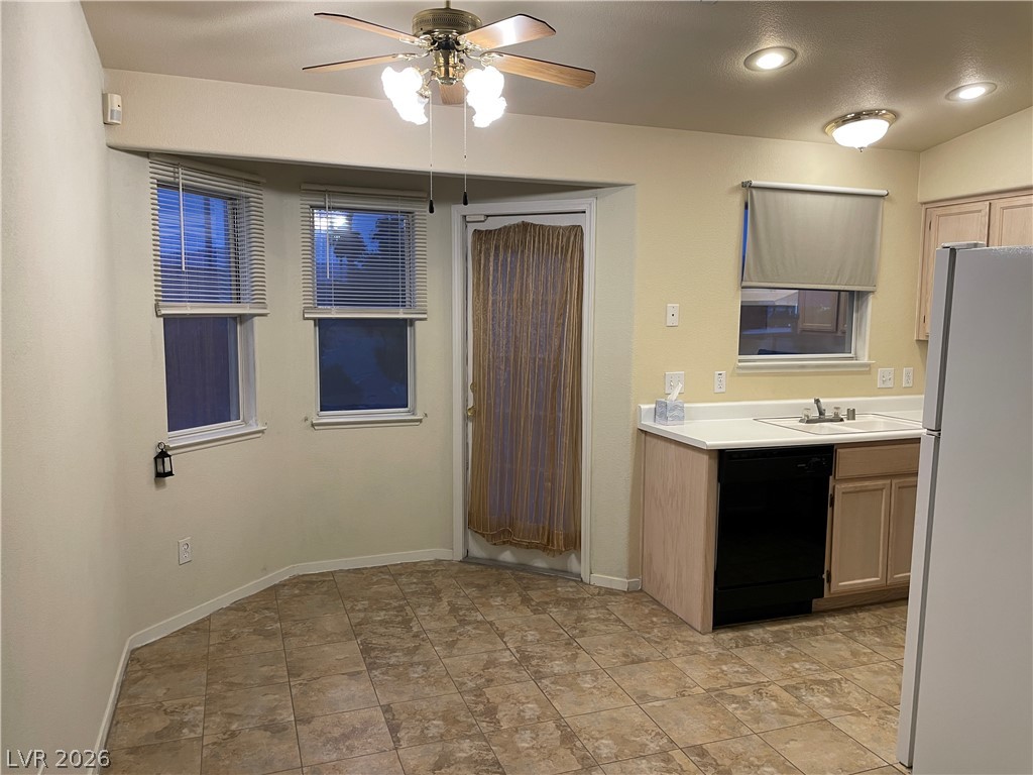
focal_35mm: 26
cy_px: 388
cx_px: 516
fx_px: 776
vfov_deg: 53.1
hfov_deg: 67.3
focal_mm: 4.2
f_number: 1.6
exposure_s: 1/60
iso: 80
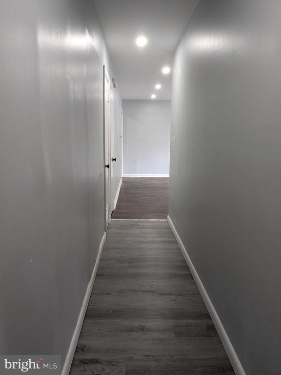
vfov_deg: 65.3
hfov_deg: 51.4
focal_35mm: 27
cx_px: 140
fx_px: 292
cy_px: 188
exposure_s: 1/30
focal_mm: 4.38
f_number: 1.73
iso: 64
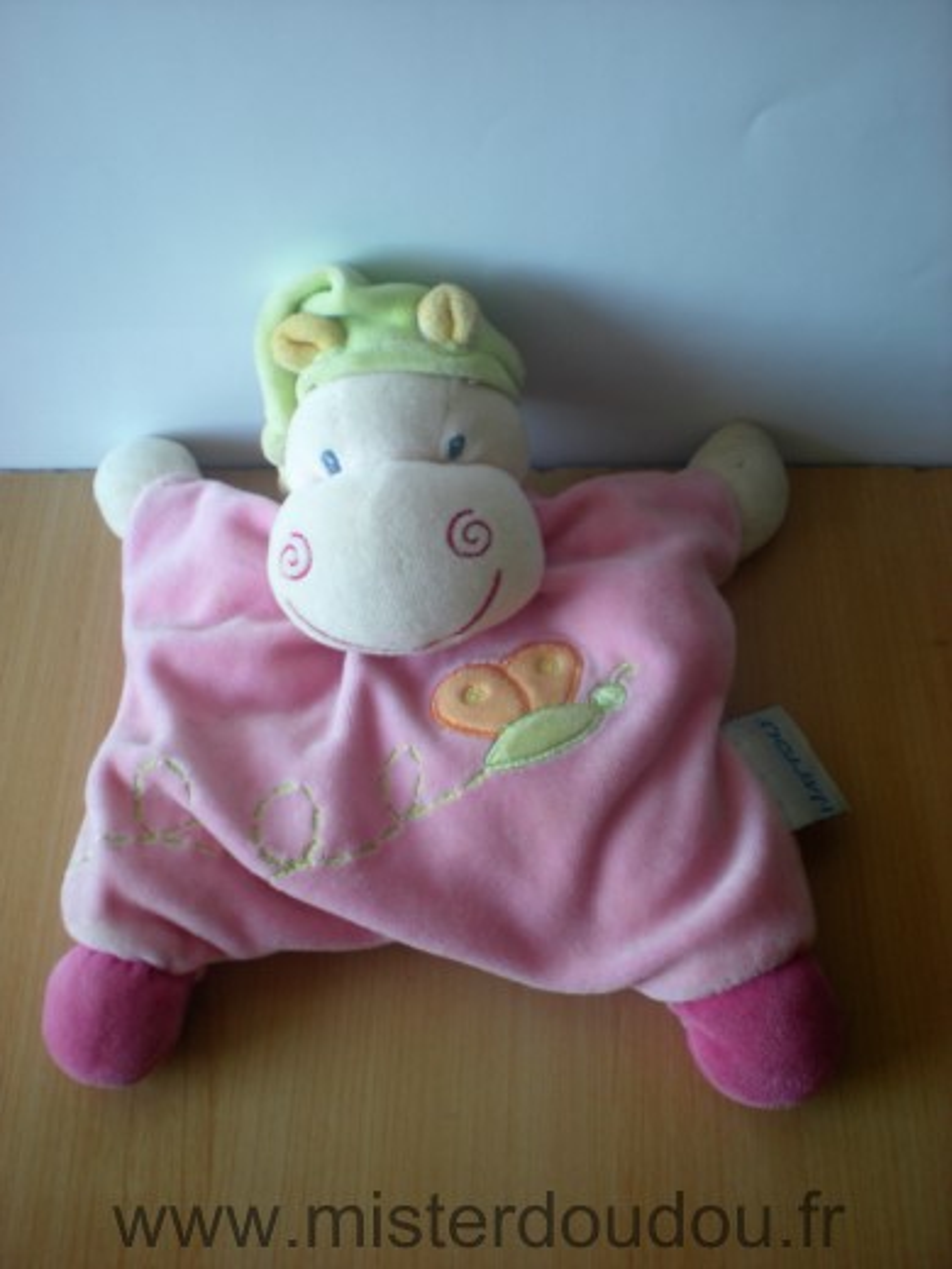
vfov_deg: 49.0
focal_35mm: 38
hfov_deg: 37.7
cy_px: 634
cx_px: 476
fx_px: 1393
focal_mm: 6.3
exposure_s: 1/19.4
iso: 64
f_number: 3.1
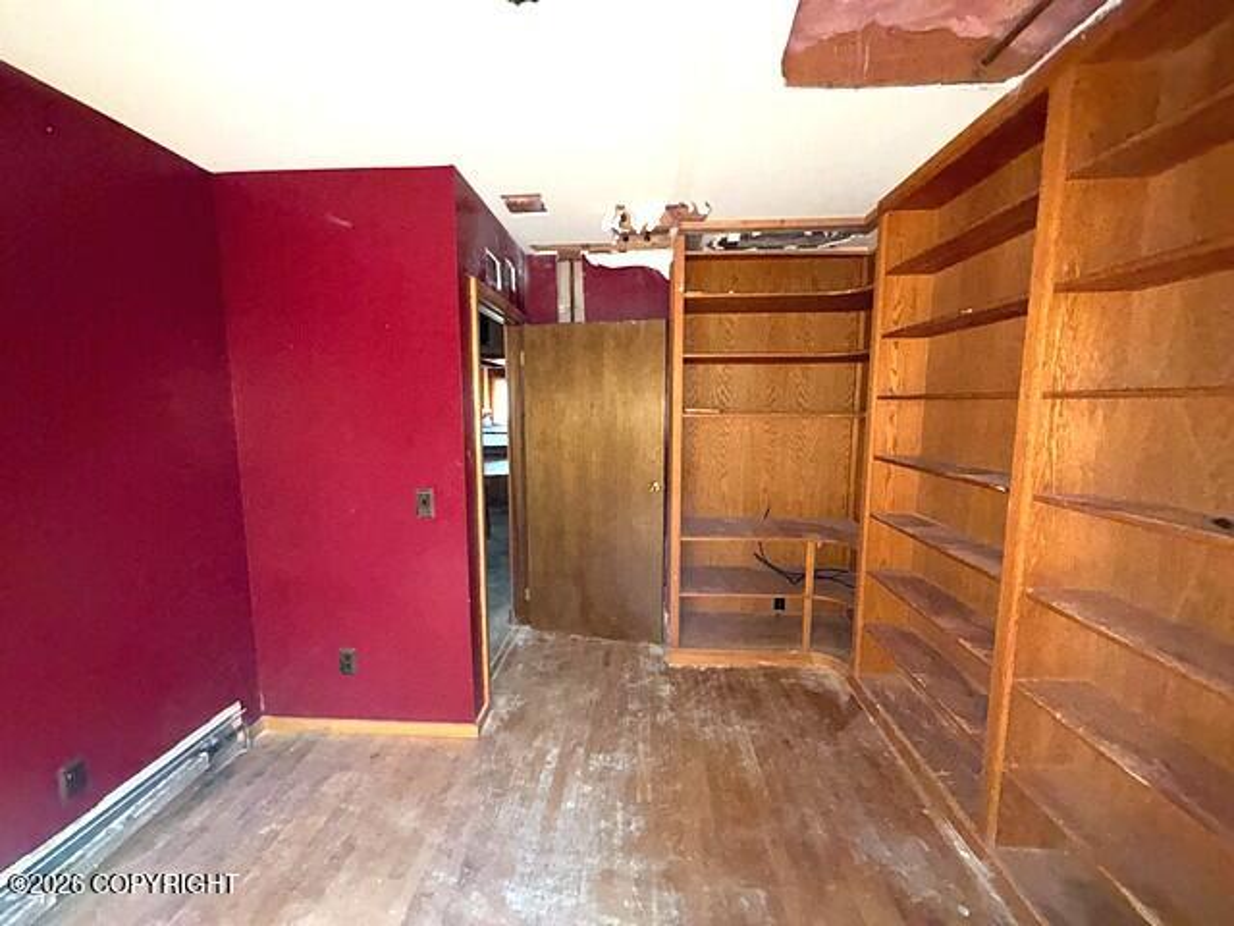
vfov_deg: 85.7
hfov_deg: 102.1
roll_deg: -0.5
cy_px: 463
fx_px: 499
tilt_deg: -6.8
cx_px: 617
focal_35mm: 14
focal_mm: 2.22
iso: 1000
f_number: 2.2
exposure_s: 1/20
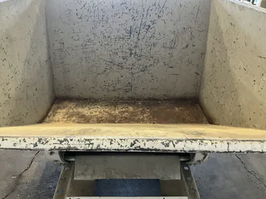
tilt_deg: -26.7
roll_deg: -1.6
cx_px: 134
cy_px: 91
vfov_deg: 44.1
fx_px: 246
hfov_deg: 56.8
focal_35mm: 32
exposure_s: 1/55
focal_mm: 3
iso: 320
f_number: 1.8
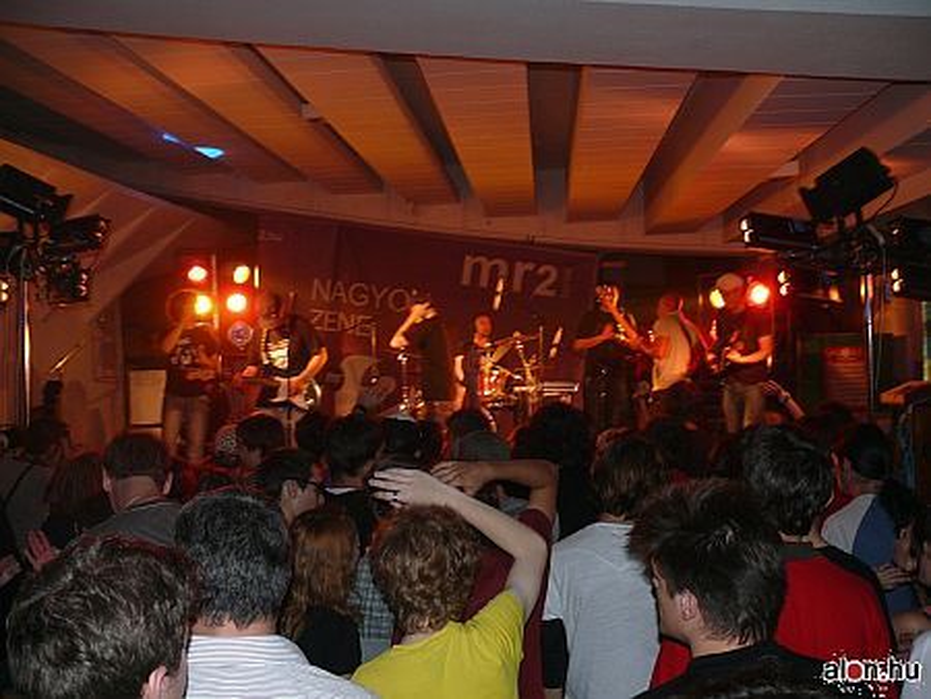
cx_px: 466
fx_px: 942
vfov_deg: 40.7
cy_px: 350
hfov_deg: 52.6
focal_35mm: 35
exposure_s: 1/30
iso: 100
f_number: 2.8
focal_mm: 7.4
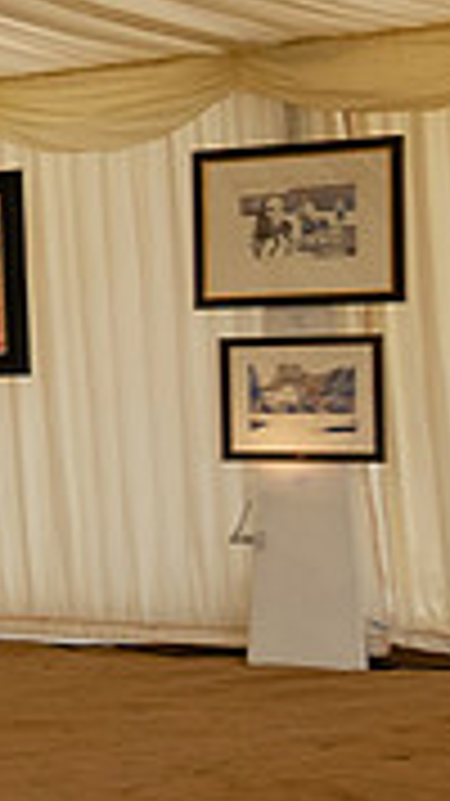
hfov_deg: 6.9
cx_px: -1474
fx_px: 2675
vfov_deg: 17.0
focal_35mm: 126
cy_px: 359
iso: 200
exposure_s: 1/125
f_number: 4.5
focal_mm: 10.9
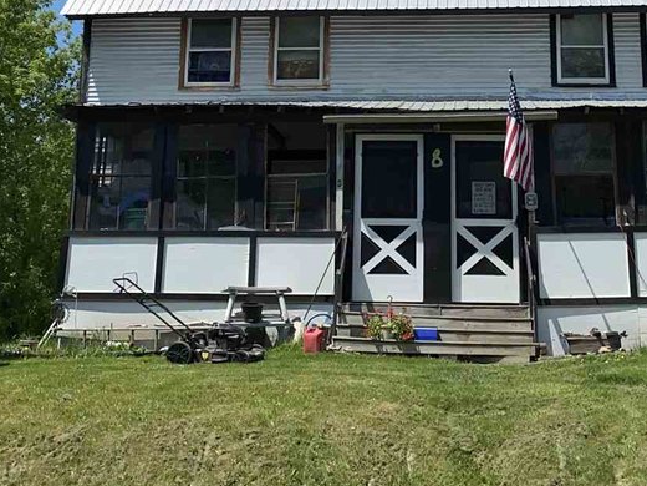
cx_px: 387
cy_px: 47
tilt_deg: +13.5
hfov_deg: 30.2
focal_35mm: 64
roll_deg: -0.2
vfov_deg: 22.4
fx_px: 1196
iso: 32
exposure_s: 1/7692
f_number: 1.8
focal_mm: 4.25
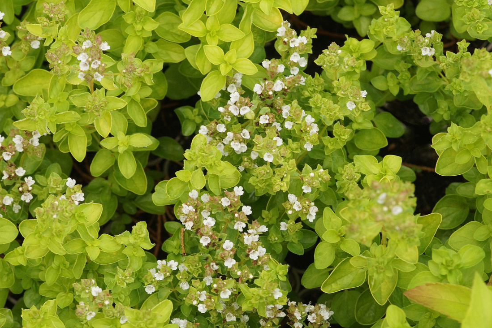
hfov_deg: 12.5
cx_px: 225
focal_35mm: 164
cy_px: 165
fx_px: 2241
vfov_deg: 8.4
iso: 1000
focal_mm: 100
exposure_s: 1/160
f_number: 8
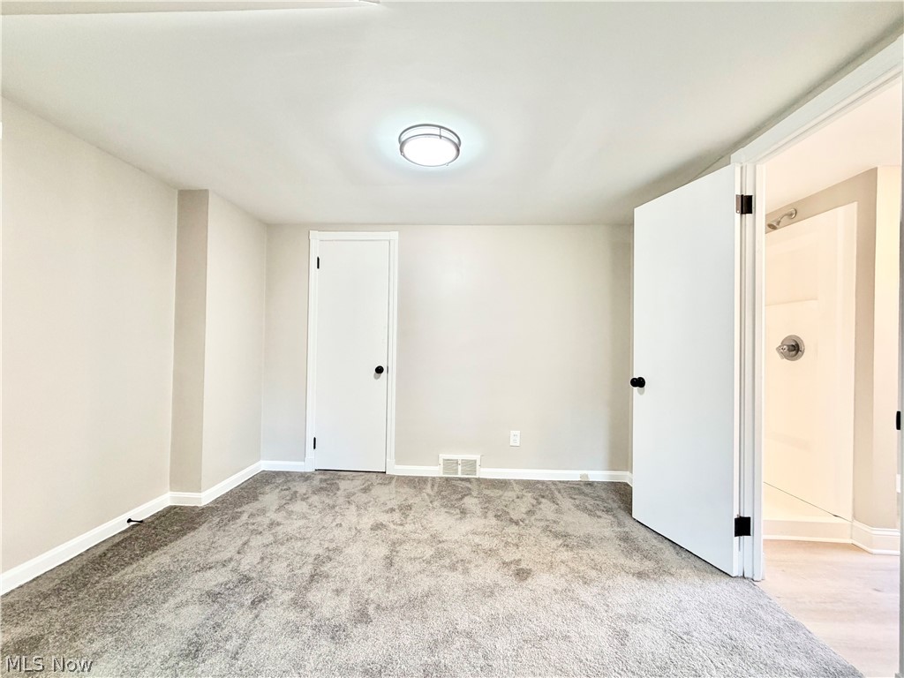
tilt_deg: +0.8
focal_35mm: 14
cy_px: 339
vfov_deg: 85.7
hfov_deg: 102.1
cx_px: 452
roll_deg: -1.0
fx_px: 366
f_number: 2.2
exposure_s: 1/60
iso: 200
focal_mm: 2.22
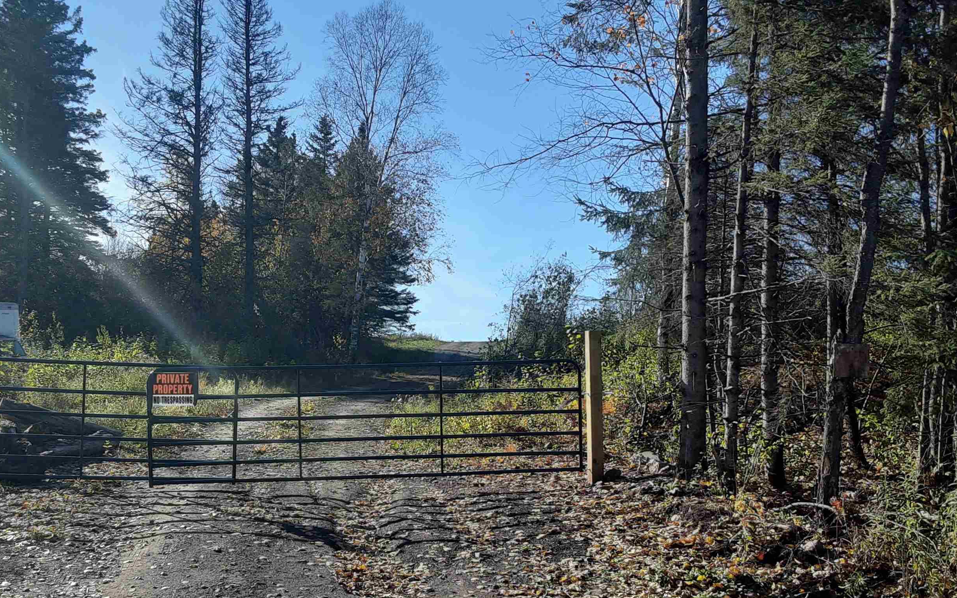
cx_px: 422
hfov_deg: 53.9
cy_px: 388
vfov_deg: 35.1
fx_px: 939
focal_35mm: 36
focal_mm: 2.91
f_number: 1.9
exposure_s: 1/1399
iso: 40
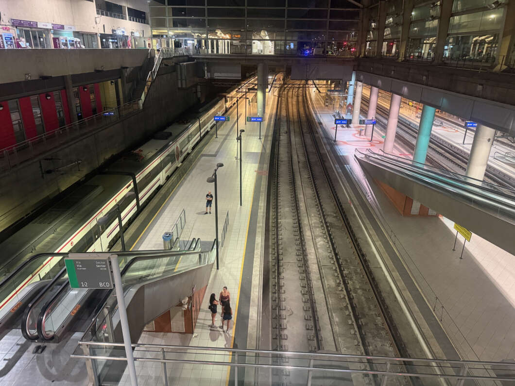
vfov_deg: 56.8
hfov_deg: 71.6
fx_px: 357
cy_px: 193
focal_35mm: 24
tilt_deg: -21.9
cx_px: 258
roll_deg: -1.6
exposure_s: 1/33
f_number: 1.78
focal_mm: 6.76
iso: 640
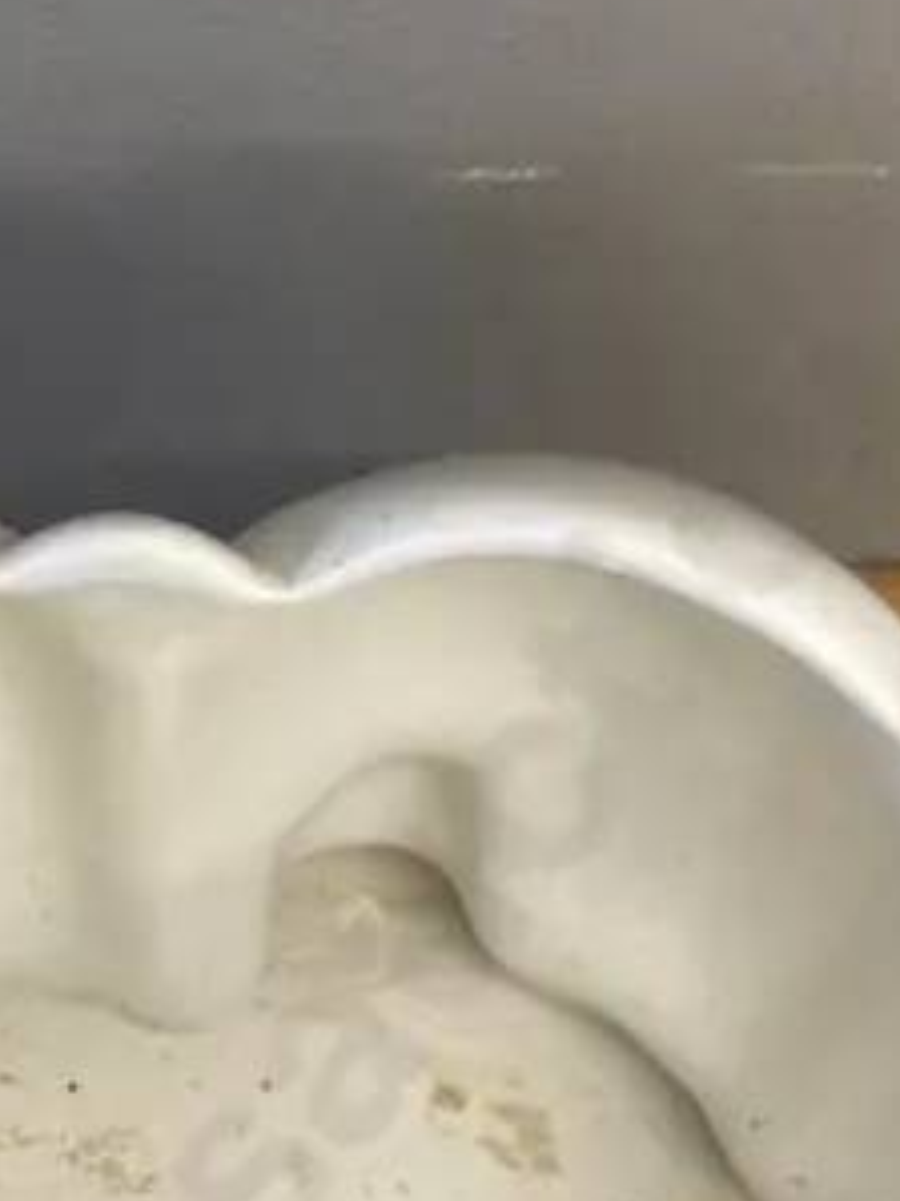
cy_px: 1221
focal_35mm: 96
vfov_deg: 19.8
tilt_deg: -75.4
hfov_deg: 15.3
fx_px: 3330
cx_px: 217
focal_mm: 3.99
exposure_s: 1/50
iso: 80
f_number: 1.8
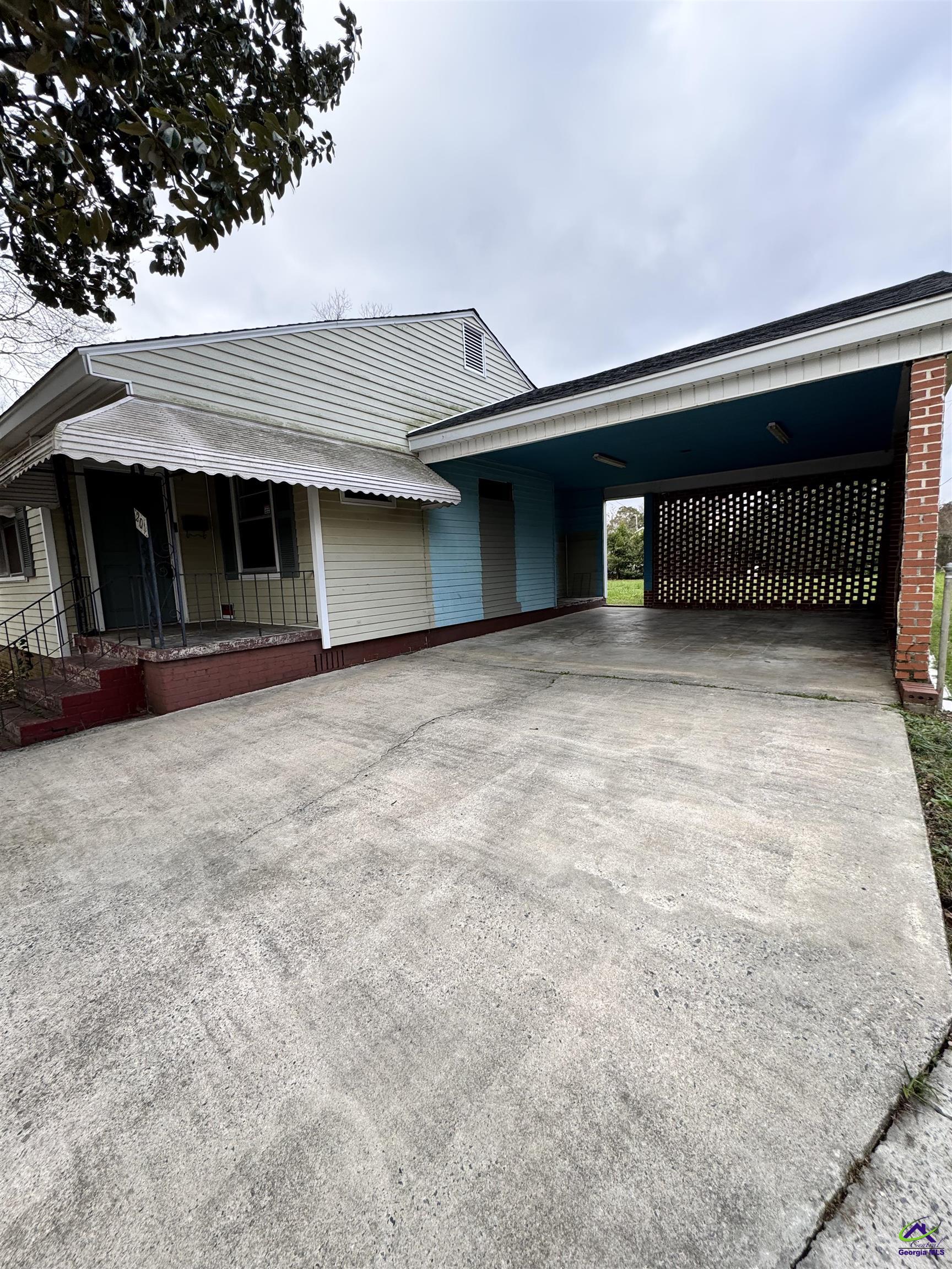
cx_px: 476
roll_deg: +2.6
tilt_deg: -6.5
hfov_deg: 85.7
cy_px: 634
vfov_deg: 102.1
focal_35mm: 14
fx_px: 513
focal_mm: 2.22
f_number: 2.2
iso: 40
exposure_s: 1/297
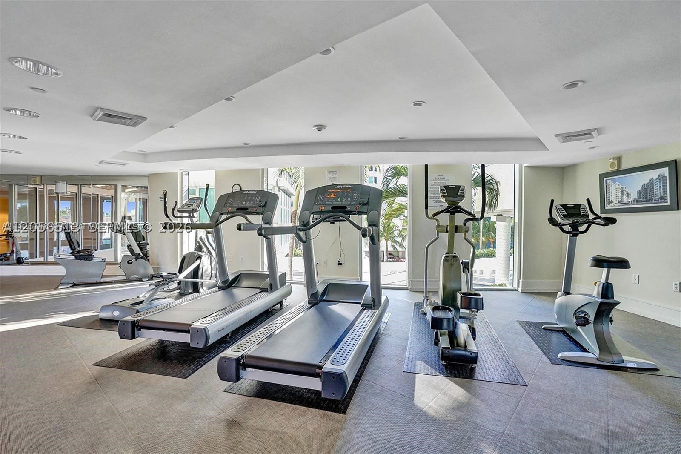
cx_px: 340
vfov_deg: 73.7
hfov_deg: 96.7
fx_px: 303
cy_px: 227
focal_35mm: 16
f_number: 3.2
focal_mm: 16
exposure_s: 1/320
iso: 1250
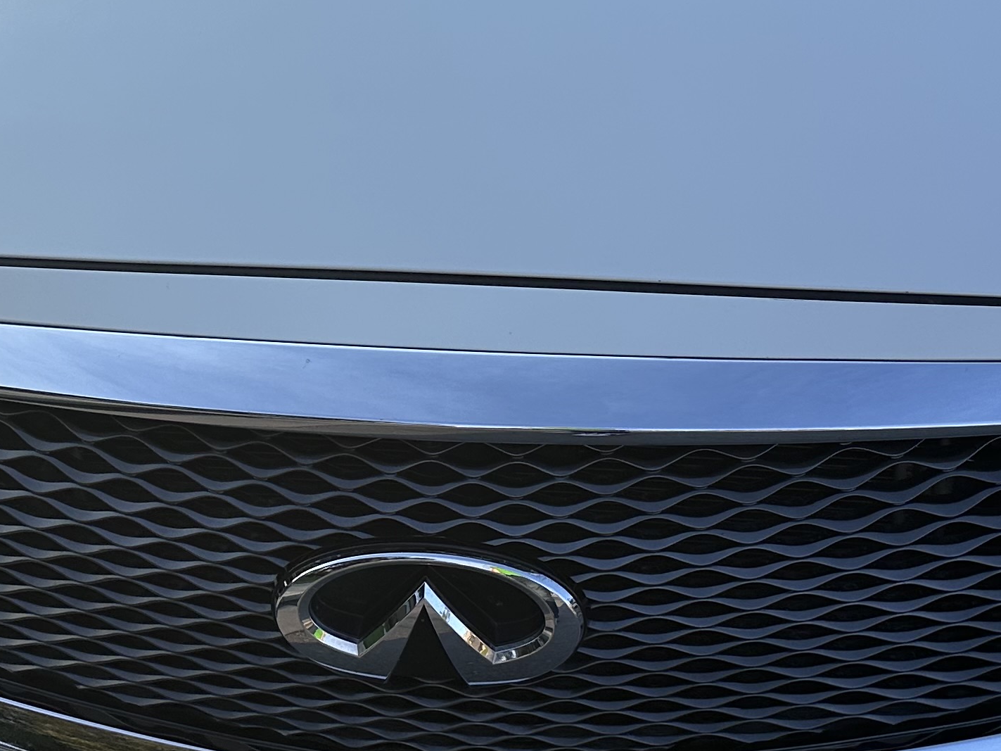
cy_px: 128
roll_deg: -2.0
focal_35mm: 68
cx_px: 532
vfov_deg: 21.3
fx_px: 1966
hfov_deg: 28.6
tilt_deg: -22.3
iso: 80
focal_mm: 6.86
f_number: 1.78
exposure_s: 1/2203
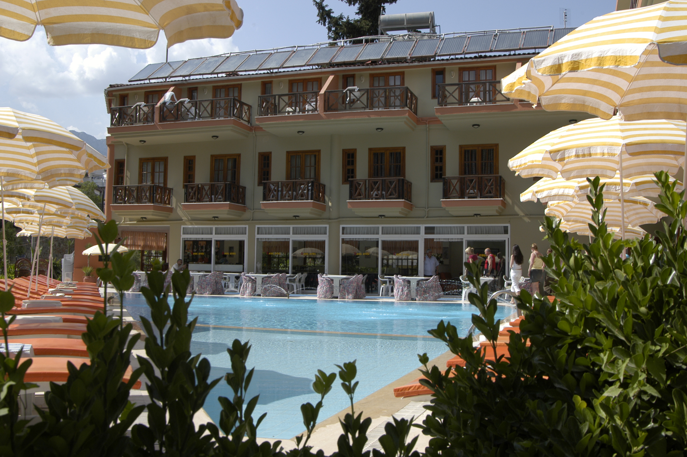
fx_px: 686
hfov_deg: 53.2
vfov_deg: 36.8
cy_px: 228
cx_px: 344
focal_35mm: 36
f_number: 8
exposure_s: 1/320
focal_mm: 24
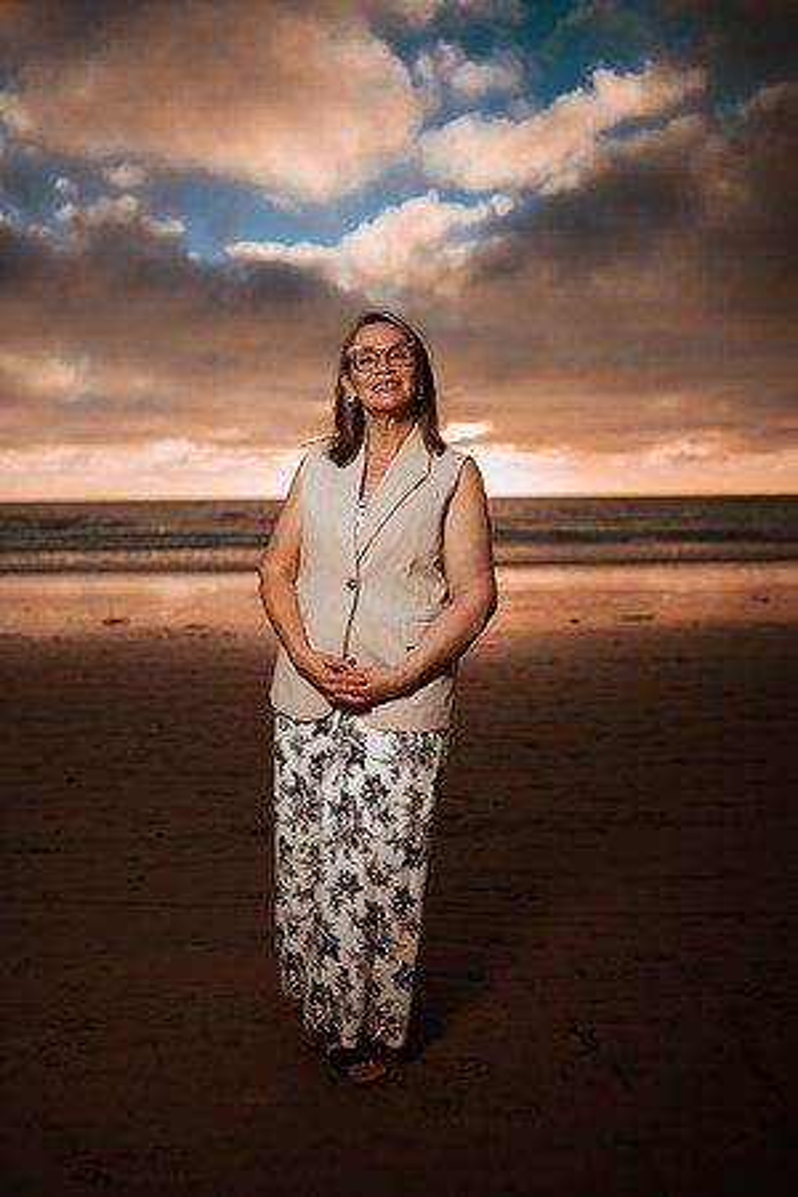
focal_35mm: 35
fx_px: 1164
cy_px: 598
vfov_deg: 54.4
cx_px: 399
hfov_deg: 37.9
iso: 50
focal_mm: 35
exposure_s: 1/4000
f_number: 1.8
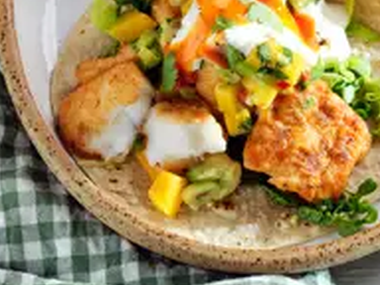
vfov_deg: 8.8
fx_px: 1833
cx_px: 307
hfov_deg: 11.8
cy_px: -81
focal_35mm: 167
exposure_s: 1/50
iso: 500
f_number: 10
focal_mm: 63
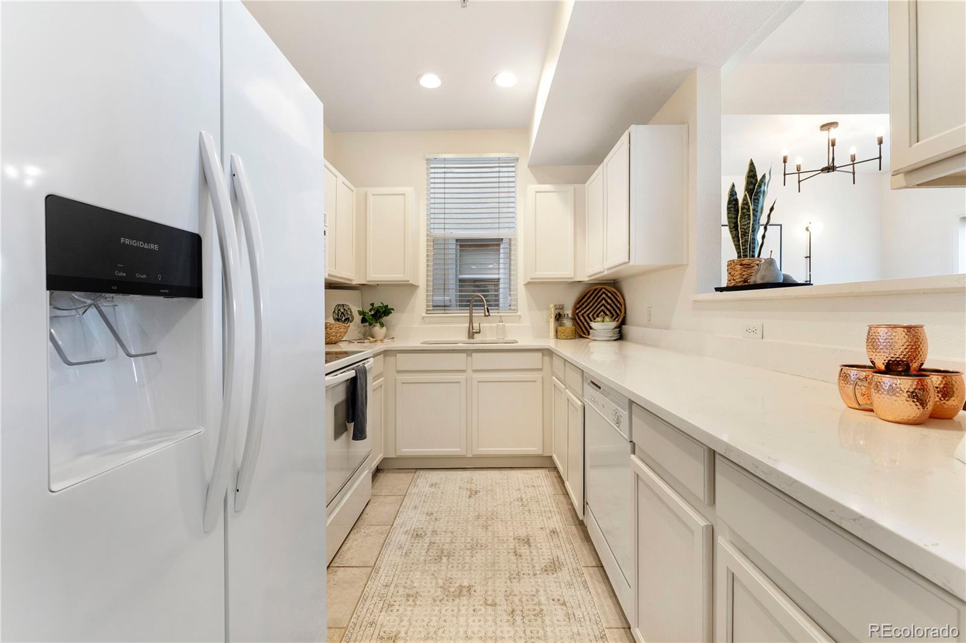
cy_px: 322
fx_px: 376
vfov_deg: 81.2
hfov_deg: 104.3
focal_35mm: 14
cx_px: 483
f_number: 8
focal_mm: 14
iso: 500
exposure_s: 1/50
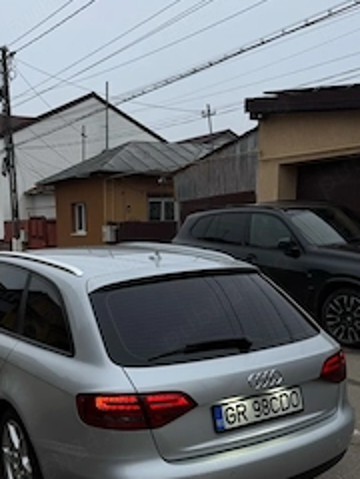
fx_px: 555
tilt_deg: -7.4
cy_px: 325
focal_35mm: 40
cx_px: 110
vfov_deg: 46.0
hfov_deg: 35.5
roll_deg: +0.2
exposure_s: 1/150
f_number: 1.78
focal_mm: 6.76
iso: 64
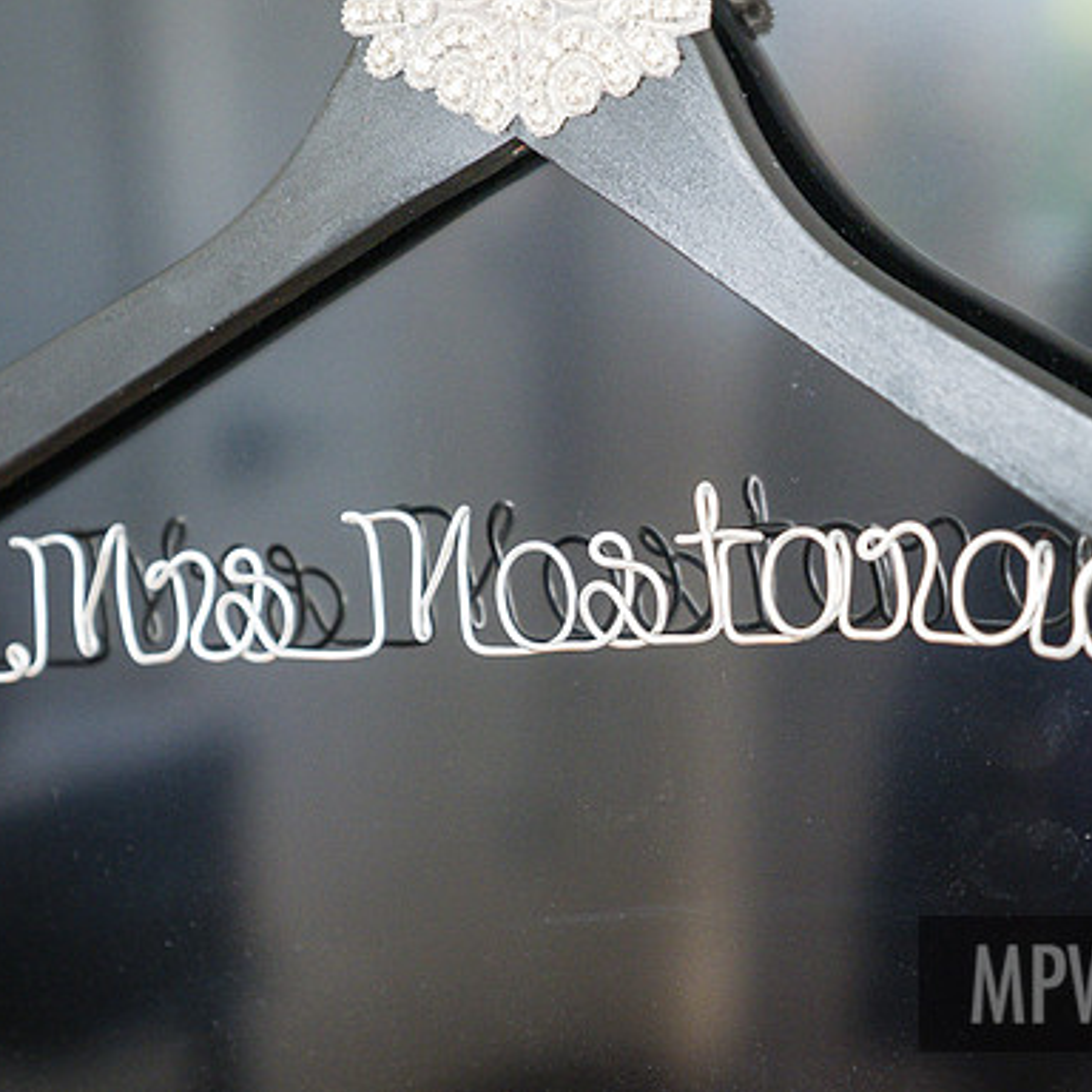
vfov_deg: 16.3
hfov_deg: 16.3
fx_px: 3819
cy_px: 570
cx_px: 638
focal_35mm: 107
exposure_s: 1/125
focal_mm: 51.6
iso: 1600
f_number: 2.8
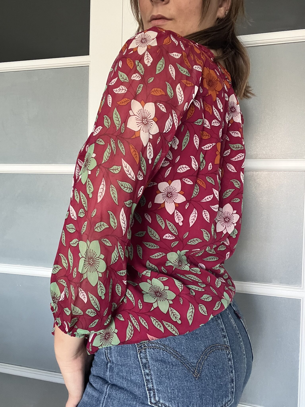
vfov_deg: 60.0
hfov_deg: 46.8
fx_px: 352
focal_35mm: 30
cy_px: 204
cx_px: 152
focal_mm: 2.71
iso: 320
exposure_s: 1/60
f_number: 2.2
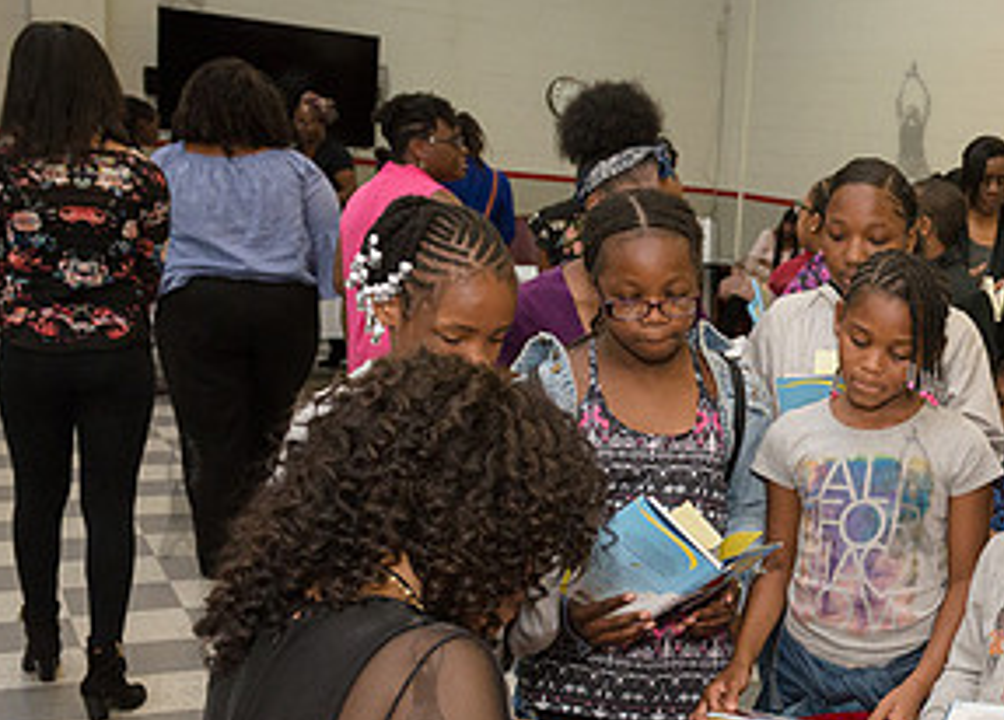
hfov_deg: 34.0
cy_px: 477
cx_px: 1007
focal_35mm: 52
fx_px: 1485
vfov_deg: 27.1
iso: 2000
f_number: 4.5
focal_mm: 24
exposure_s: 1/500
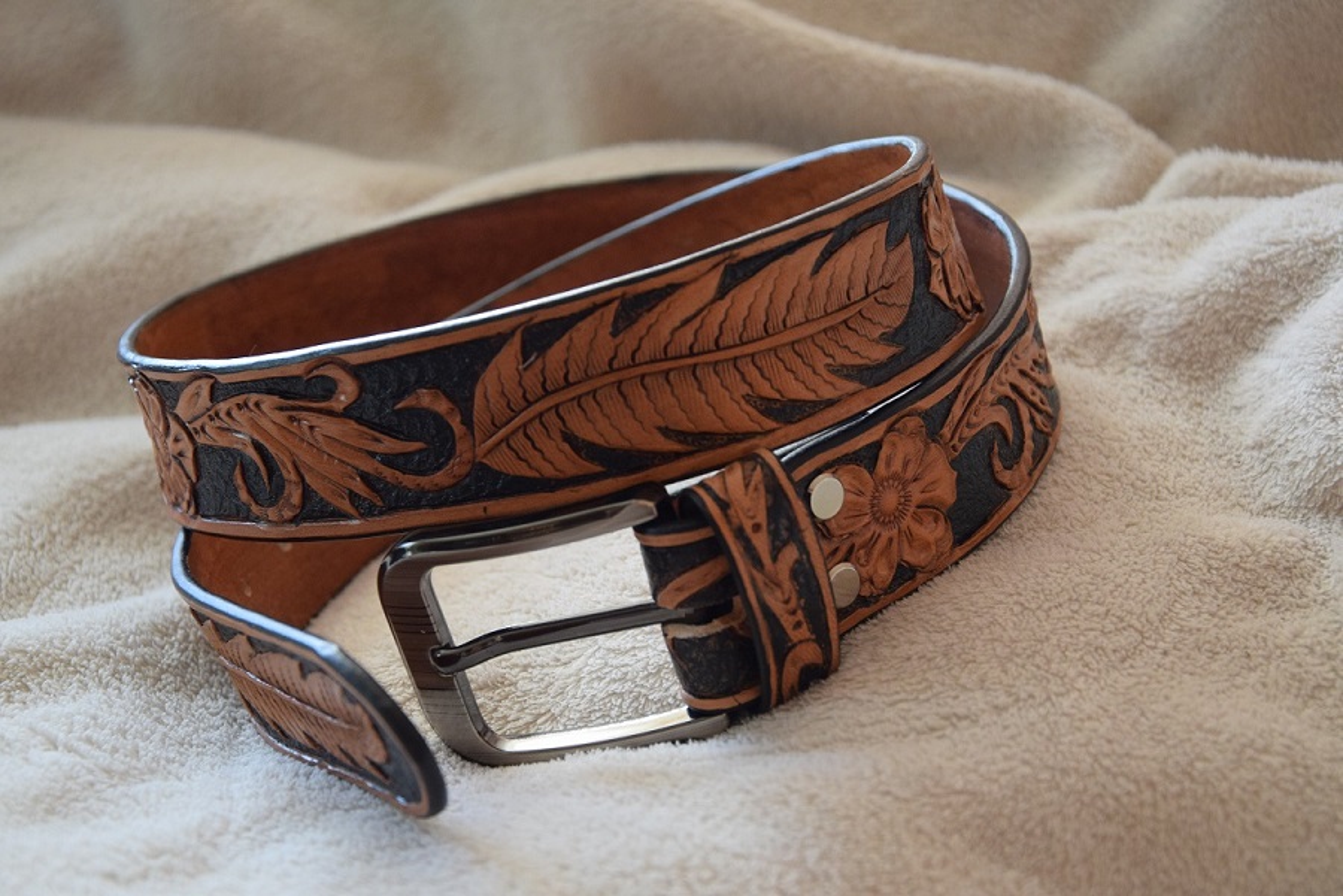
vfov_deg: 18.2
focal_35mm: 75
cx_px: 672
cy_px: 448
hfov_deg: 27.0
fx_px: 2798
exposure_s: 1/13
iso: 1000
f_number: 5
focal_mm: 50
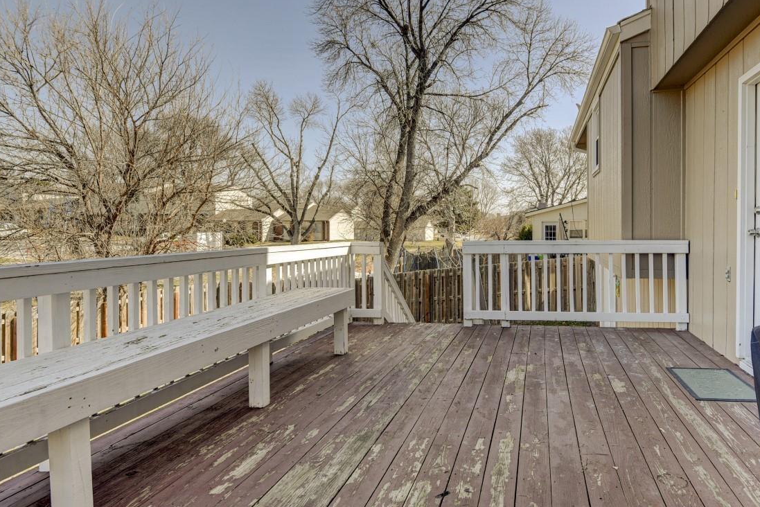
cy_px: 224
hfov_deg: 54.0
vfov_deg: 37.8
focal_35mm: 35
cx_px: 459
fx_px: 739
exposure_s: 1/640
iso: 400
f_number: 8
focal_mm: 24
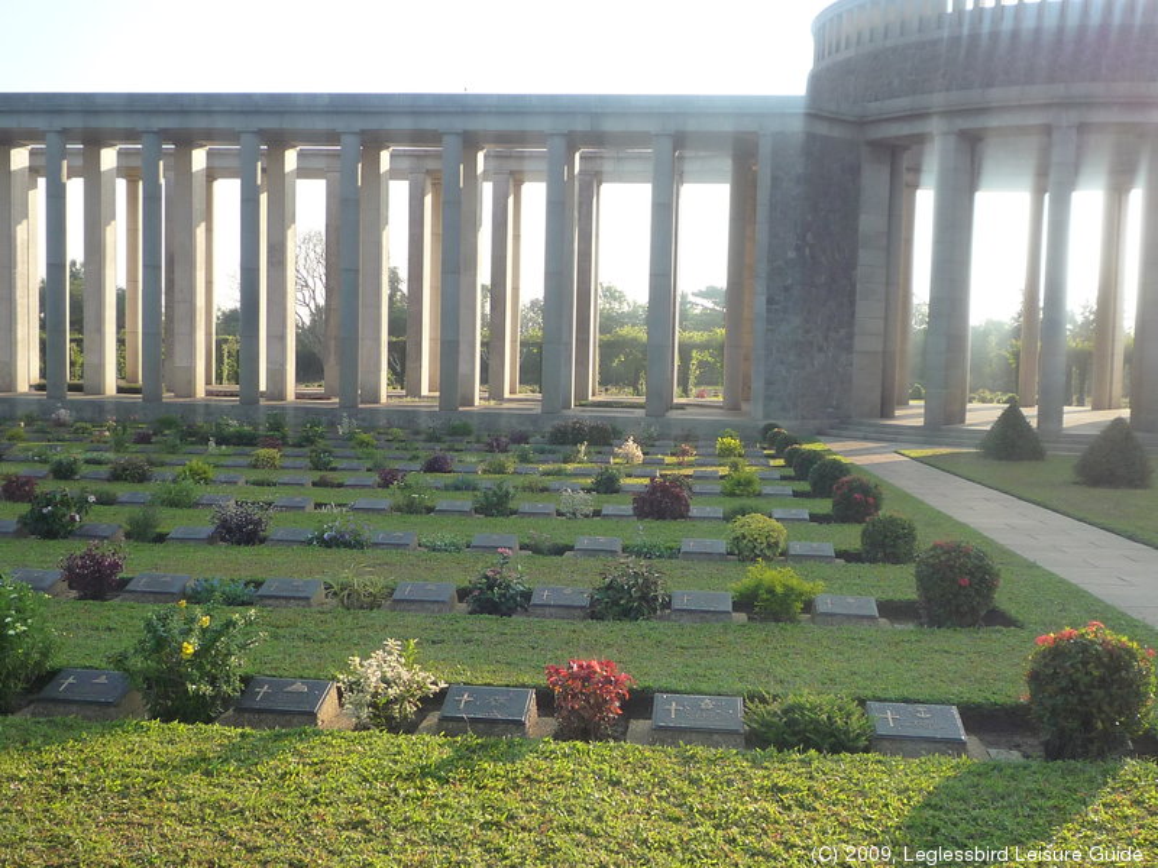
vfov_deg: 38.7
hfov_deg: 50.1
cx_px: 579
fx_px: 1238
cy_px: 434
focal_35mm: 37
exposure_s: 1/500
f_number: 2.8
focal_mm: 4.5
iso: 160
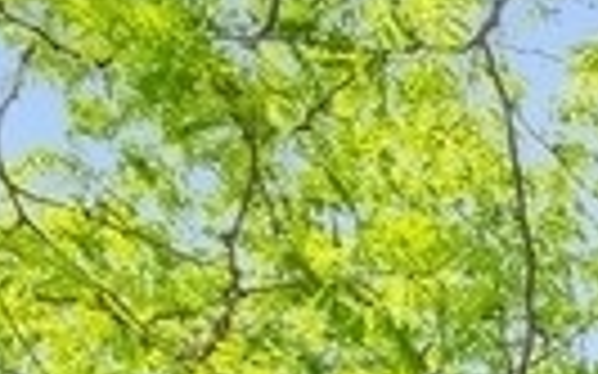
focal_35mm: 131
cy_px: 1320
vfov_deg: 7.8
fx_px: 2134
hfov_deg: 10.3
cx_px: 1902
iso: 100
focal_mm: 19
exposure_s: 1/20
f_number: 11
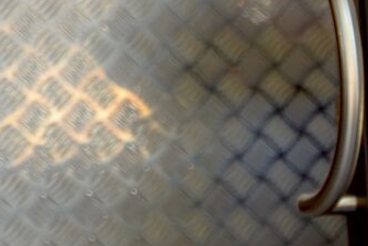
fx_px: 4849
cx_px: 1215
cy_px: 777
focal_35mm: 474
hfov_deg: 4.2
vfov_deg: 2.9
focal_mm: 62
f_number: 3.2
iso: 100
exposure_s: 1/60
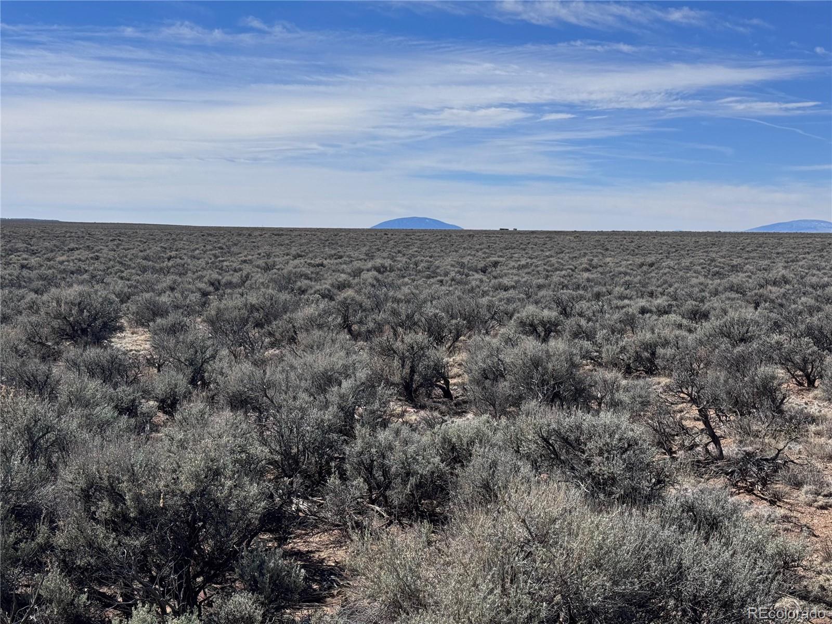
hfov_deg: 39.7
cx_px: 416
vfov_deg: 30.3
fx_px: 1154
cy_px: 312
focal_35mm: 48
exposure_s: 1/7937
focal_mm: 6.76
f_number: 1.78
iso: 64
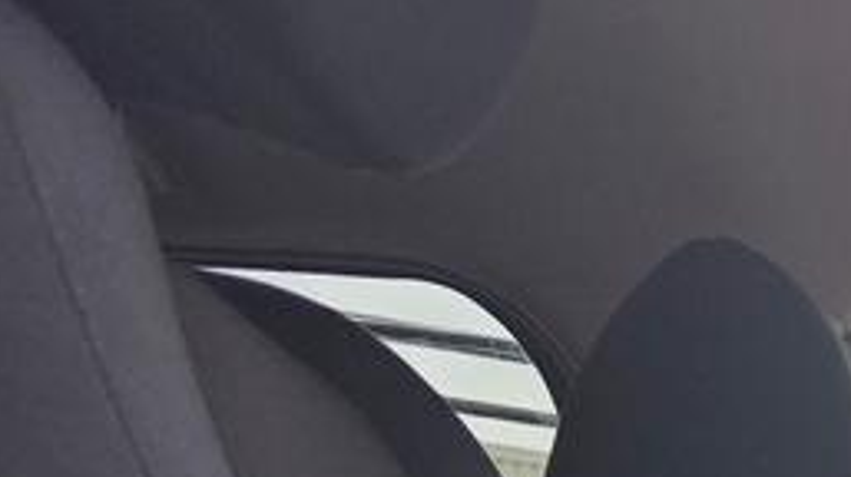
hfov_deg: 12.8
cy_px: 1534
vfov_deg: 8.0
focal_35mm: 125
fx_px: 2818
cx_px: 2093
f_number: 1.7
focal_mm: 6.3
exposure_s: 1/1695
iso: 80
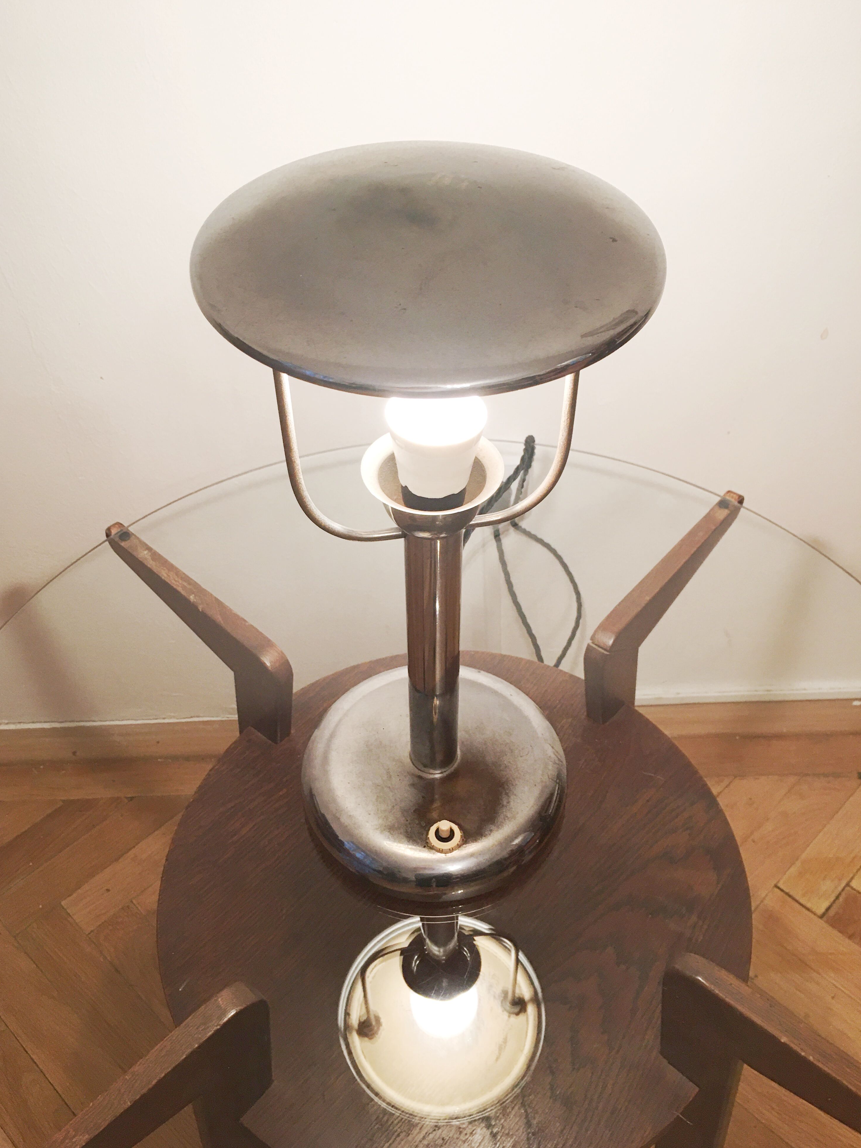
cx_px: 420
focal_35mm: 30
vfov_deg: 60.0
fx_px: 995
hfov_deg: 46.8
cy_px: 584
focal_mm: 4.15
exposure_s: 1/17
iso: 50
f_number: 2.2
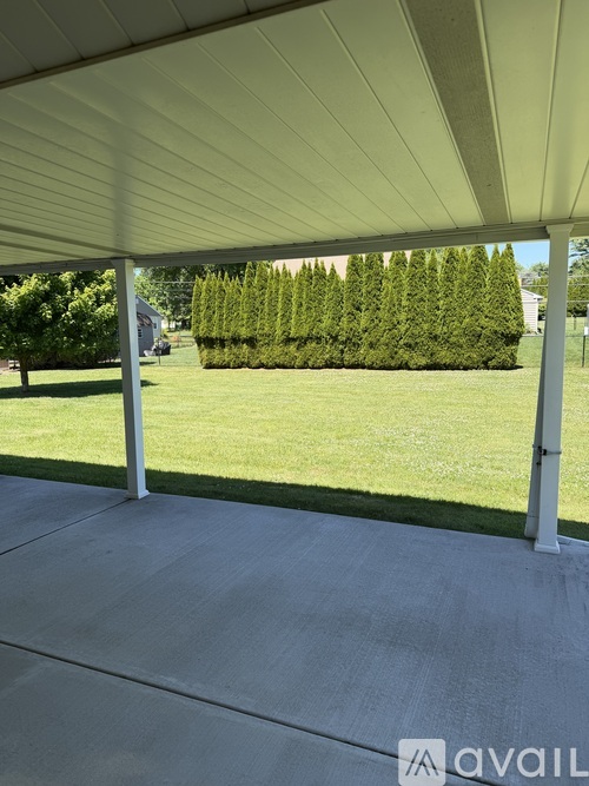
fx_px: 545
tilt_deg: -7.0
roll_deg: +1.2
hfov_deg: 56.8
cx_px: 294
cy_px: 393
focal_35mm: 24
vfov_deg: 71.6
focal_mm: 6.76
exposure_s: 1/1653
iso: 80
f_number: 1.78
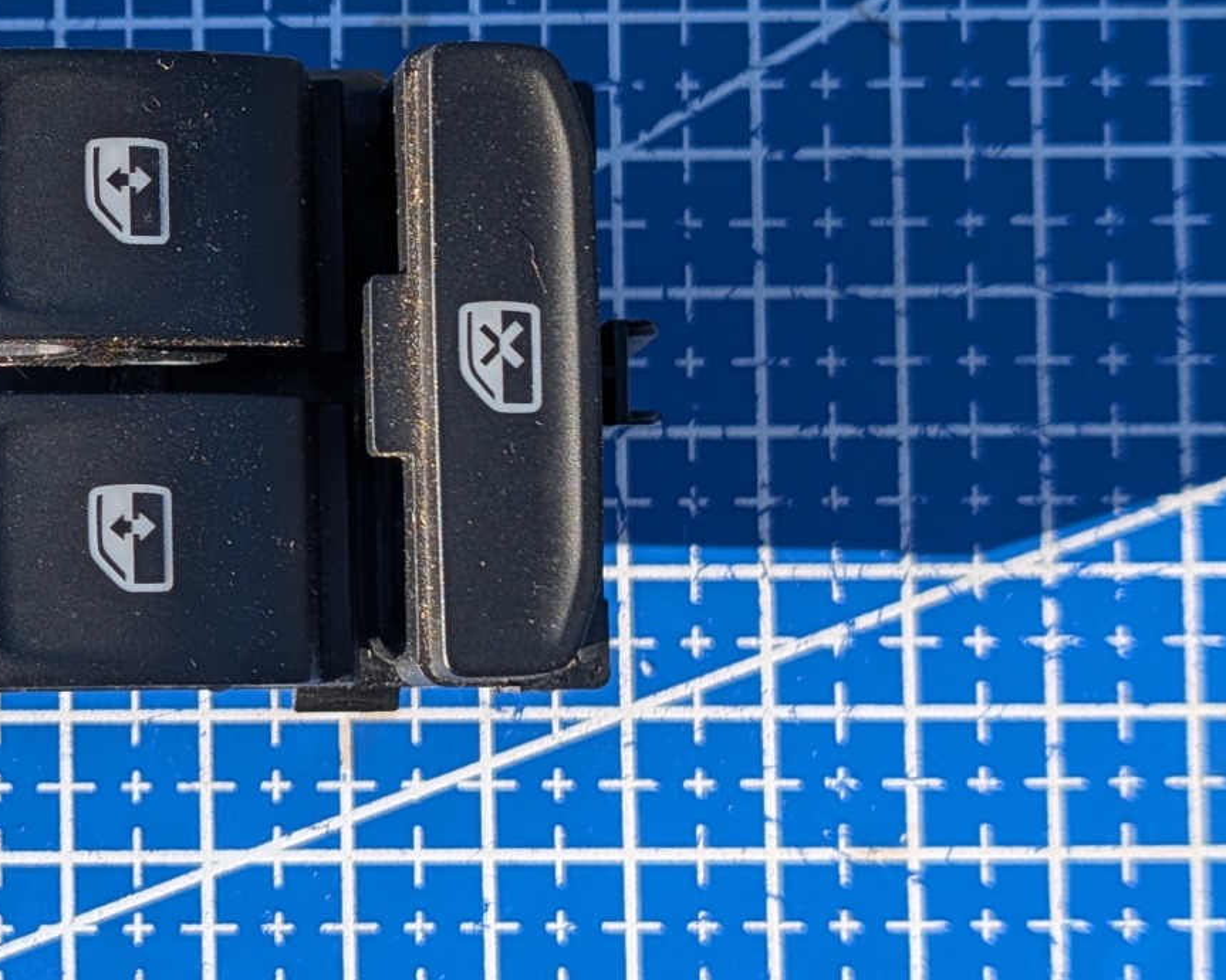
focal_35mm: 111
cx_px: -78
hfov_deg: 16.8
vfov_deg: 13.9
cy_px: 369
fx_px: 4027
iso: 19
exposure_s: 1/442
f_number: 1.68
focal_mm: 6.9
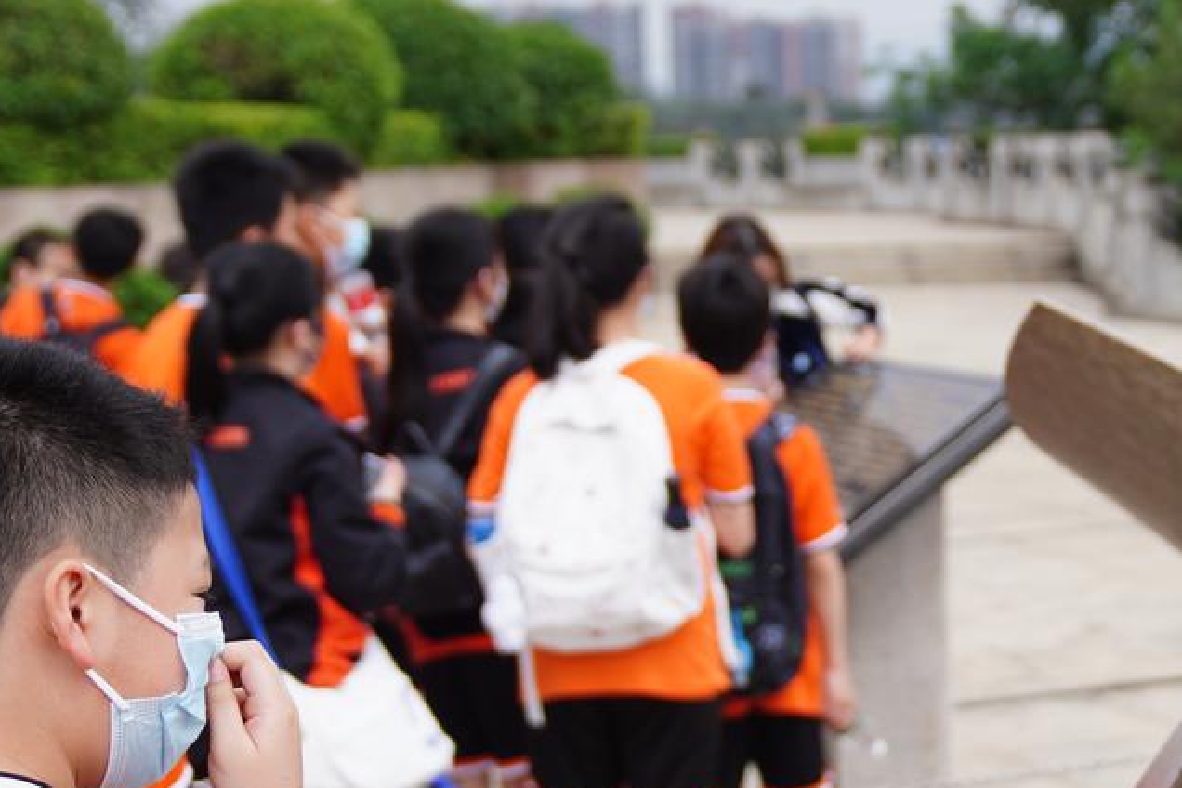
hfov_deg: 24.2
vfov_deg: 16.3
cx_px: 900
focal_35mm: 83
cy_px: 663
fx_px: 2725
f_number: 2.8
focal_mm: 33
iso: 200
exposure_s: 1/2500
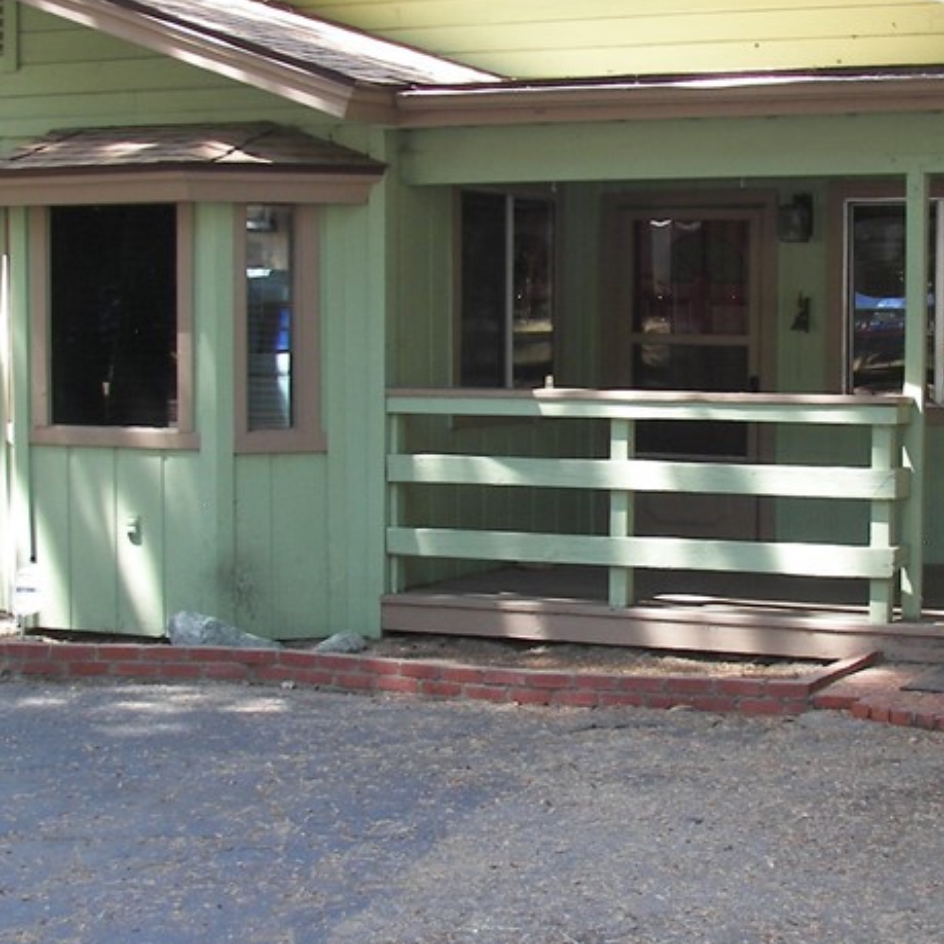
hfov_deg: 24.2
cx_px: 609
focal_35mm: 71
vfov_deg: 24.3
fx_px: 2191
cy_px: 514
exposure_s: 1/50
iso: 50
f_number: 2.8
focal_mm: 6
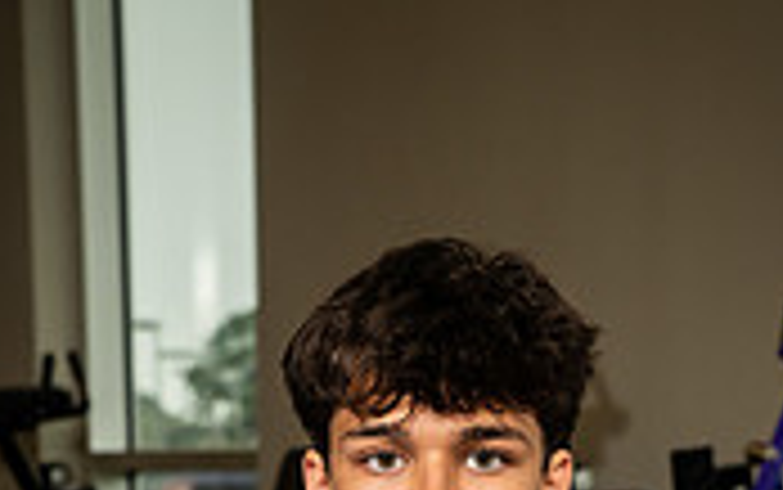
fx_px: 3096
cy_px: 1007
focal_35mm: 145
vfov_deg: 8.5
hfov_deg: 14.4
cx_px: 477
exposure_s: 1/250
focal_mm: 55
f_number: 5.6
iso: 500
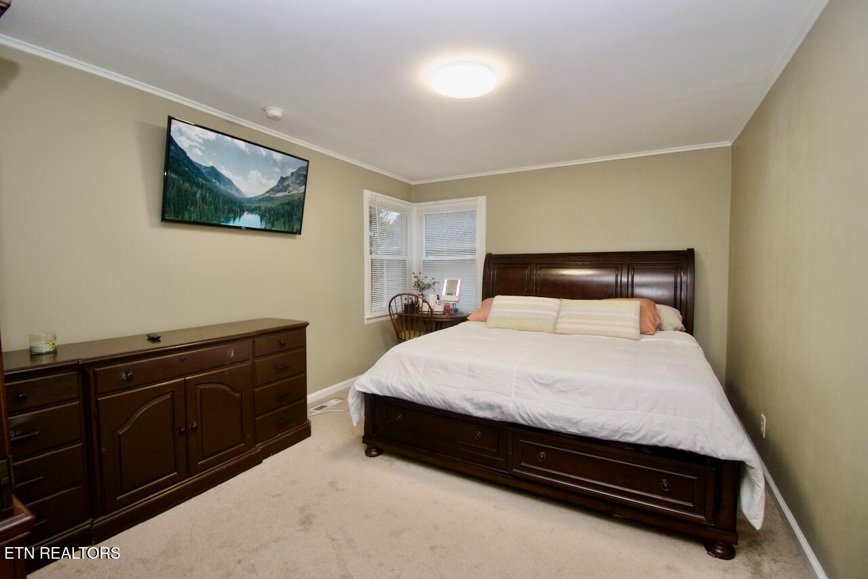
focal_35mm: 15
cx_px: 434
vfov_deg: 77.4
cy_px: 290
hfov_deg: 100.4
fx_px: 362
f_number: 4.5
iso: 800
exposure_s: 1/80
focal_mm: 10
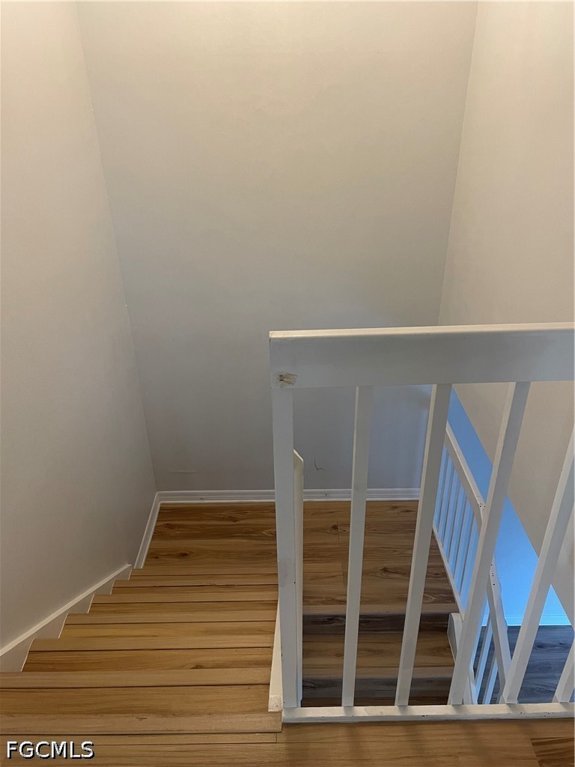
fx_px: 576
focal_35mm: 26
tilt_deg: -28.7
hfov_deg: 53.1
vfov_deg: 67.3
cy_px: 384
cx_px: 288
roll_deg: +1.3
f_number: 1.6
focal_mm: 4.2
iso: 125
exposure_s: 1/60
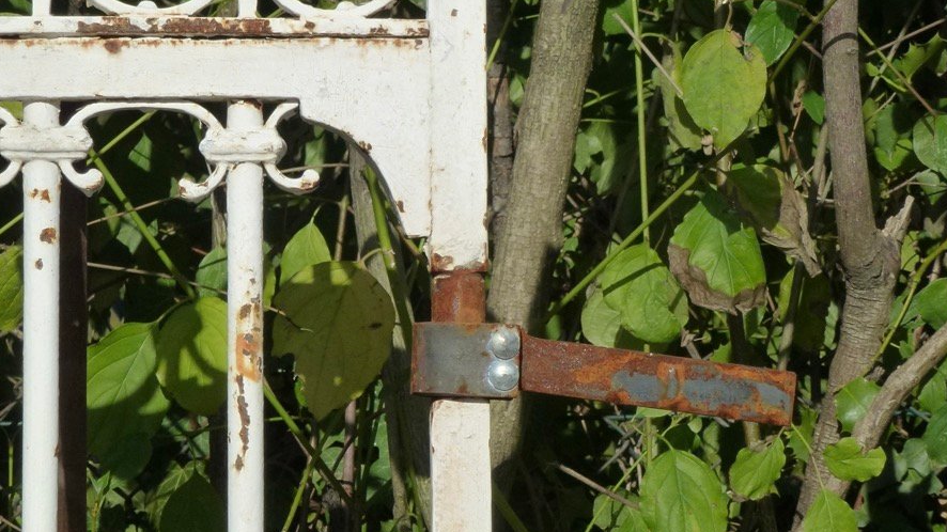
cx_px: 368
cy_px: 154
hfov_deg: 8.7
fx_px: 6226
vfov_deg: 4.9
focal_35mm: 248
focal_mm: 30.1
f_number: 5.4
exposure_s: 1/1000
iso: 160
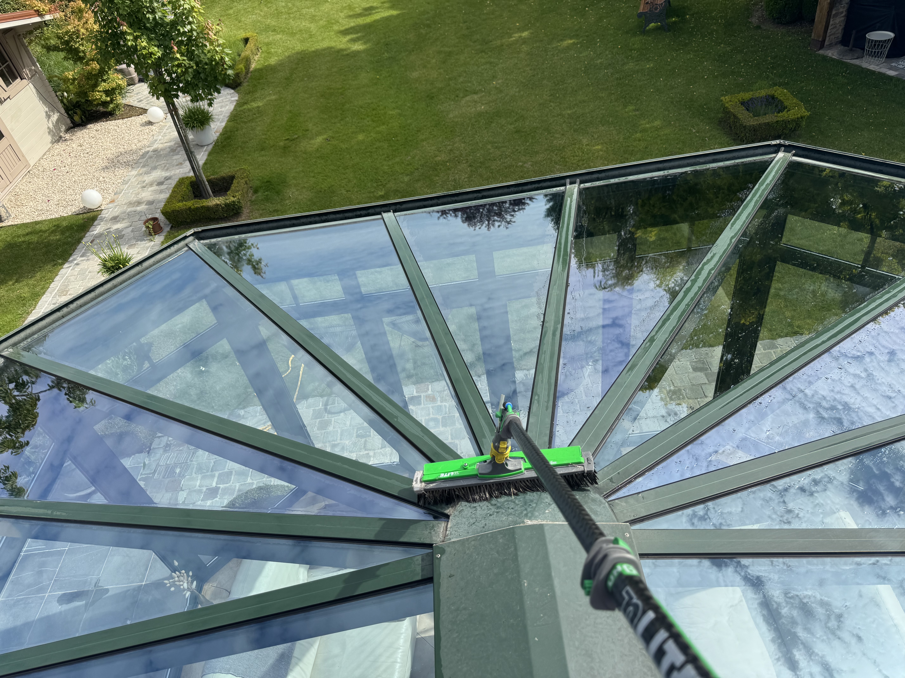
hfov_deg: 71.6
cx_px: 452
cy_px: 339
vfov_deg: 56.8
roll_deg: +11.3
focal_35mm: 24
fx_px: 627
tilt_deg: -42.2
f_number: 1.78
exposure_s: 1/3597
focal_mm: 6.76
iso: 80
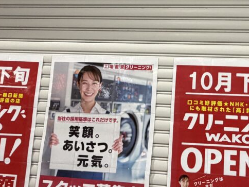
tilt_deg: +7.2
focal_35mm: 37
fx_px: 266
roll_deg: -1.9
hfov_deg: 46.7
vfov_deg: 38.3
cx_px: 208
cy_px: 66
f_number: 2.2
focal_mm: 2.22
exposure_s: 1/50
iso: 320
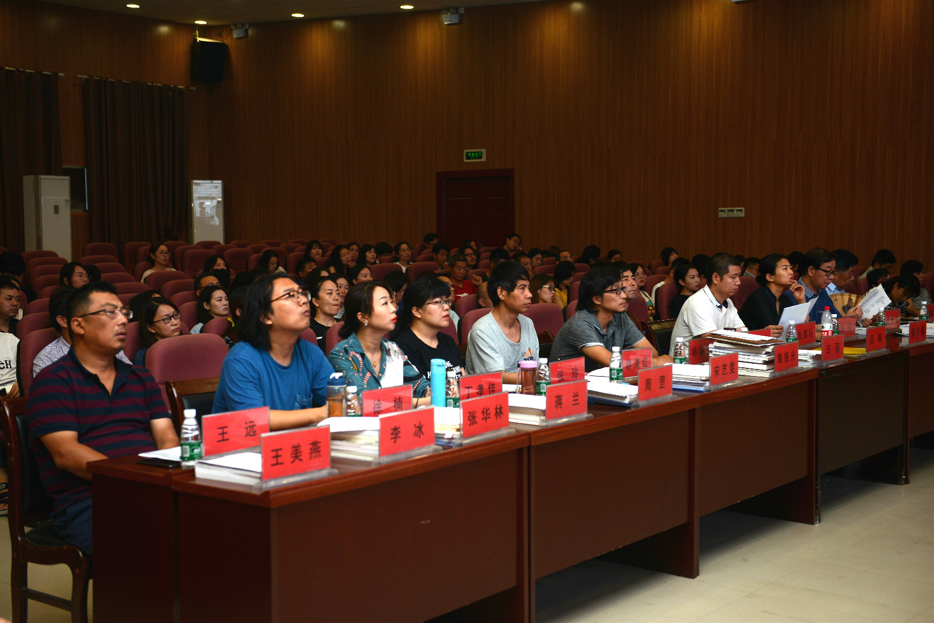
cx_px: 467
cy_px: 312
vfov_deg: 28.1
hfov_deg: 41.1
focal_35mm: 48
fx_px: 1245
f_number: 3.5
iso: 500
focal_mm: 48
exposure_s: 1/250
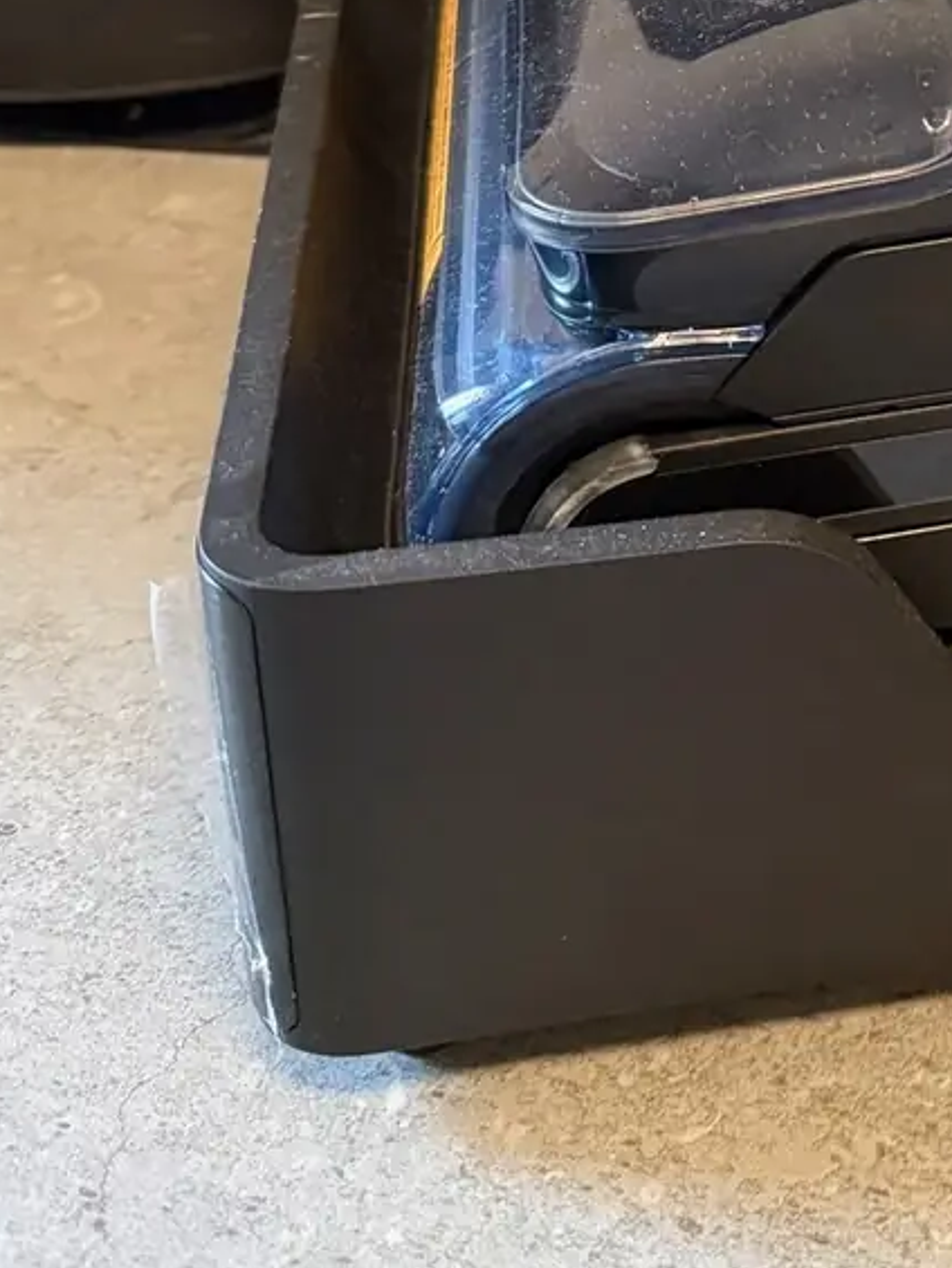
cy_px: -97
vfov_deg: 26.5
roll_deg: -2.9
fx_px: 2493
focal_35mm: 68
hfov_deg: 19.8
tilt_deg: -20.8
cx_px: 1253
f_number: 1.78
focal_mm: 6.76
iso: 800
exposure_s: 1/50
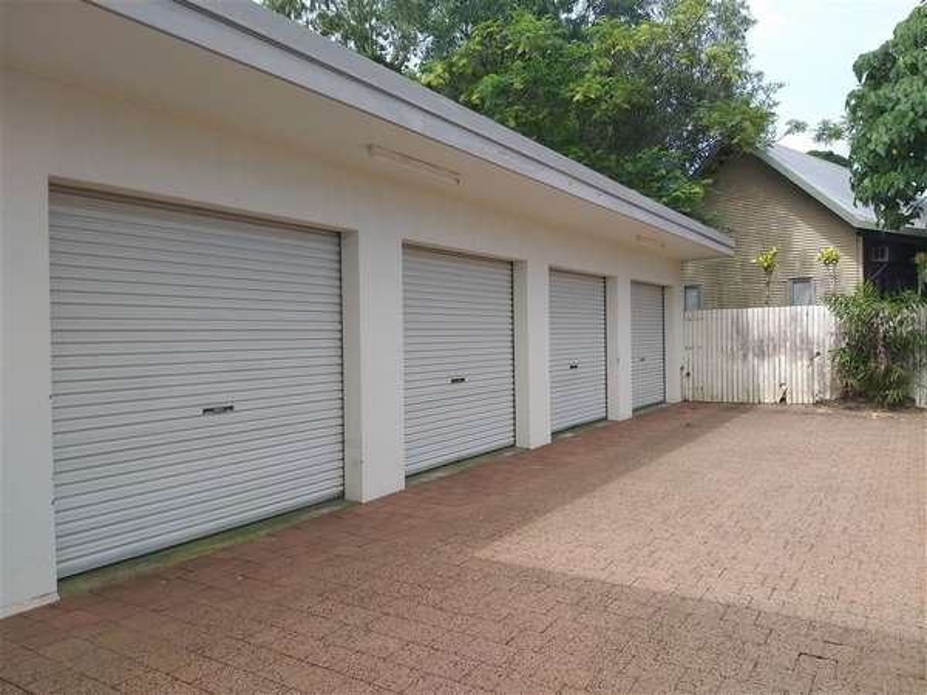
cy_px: 348
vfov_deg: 53.1
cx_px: 464
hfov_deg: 67.3
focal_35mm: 26
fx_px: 696
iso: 40
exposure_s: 1/1054
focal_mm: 3.93
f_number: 1.7
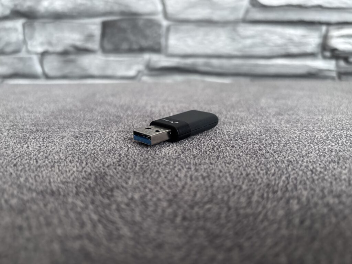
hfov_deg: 67.3
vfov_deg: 53.1
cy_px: 132
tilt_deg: -16.2
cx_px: 176
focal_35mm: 26
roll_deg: +0.8
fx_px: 264
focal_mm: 5.96
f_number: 1.6
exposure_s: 1/45
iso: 500
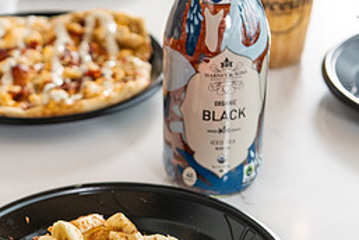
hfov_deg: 16.4
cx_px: 78
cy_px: 183
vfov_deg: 11.1
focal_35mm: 124
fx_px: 1238
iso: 640
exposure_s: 1/200
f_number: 4
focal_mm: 55
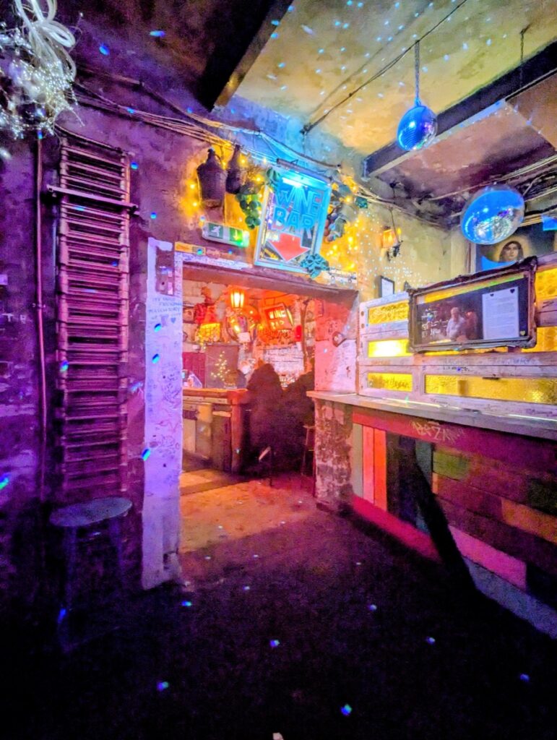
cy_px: 370
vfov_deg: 94.4
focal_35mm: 16
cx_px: 278
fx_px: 342
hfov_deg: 78.2
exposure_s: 1/16.7
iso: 548
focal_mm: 2.35
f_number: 2.2
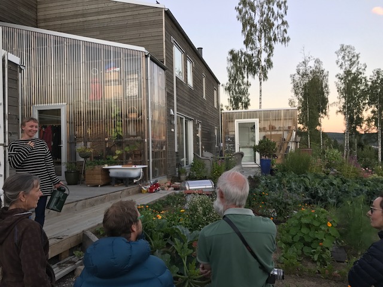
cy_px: 144
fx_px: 310
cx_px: 192
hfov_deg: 63.4
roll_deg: +2.1
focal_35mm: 28
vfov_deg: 49.7
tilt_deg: +2.4
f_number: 1.8
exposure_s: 1/100
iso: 25
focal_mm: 3.99
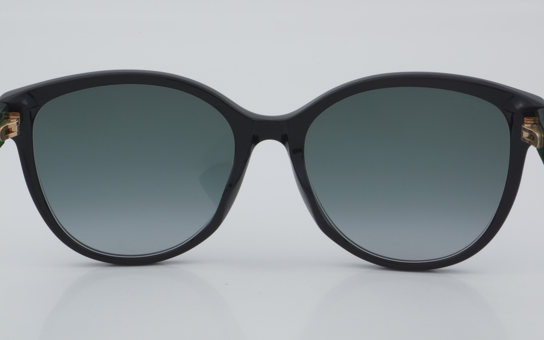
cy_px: 171
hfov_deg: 24.5
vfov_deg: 15.5
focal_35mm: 85
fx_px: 1253
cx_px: 271
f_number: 32
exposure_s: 1/4
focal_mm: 55
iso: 100
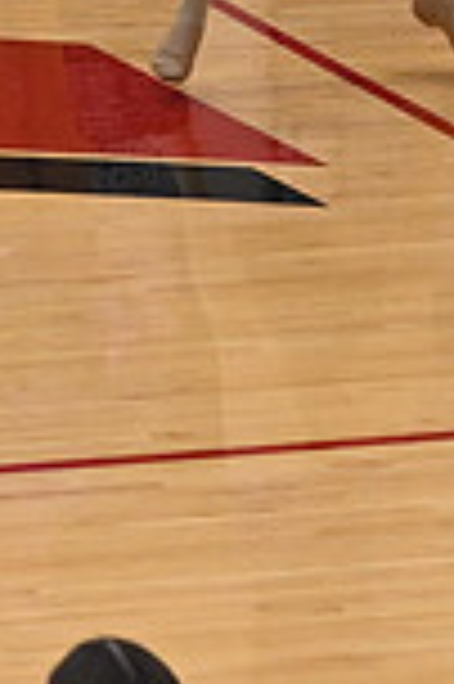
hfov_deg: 3.4
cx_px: -755
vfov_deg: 5.1
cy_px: -61
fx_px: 7621
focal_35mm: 402
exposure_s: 1/400
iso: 6400
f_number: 4
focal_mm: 70
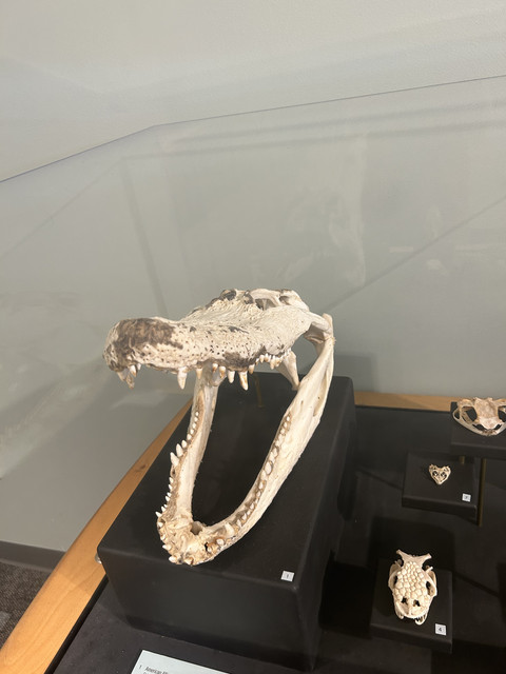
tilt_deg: -27.6
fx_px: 507
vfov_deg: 67.3
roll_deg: +10.5
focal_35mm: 26
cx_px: 253
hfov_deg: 53.1
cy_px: 337
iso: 125
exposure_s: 1/73
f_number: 1.5
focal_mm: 5.7
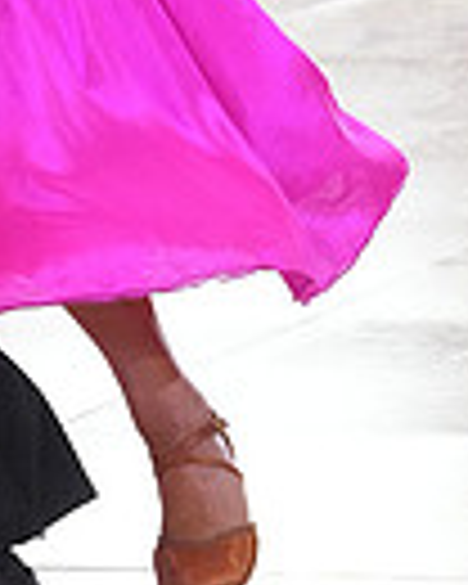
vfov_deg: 2.8
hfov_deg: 2.3
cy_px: -441
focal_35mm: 677
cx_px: -322
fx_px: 11721
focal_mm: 162
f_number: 6.3
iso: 12800
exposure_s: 1/400
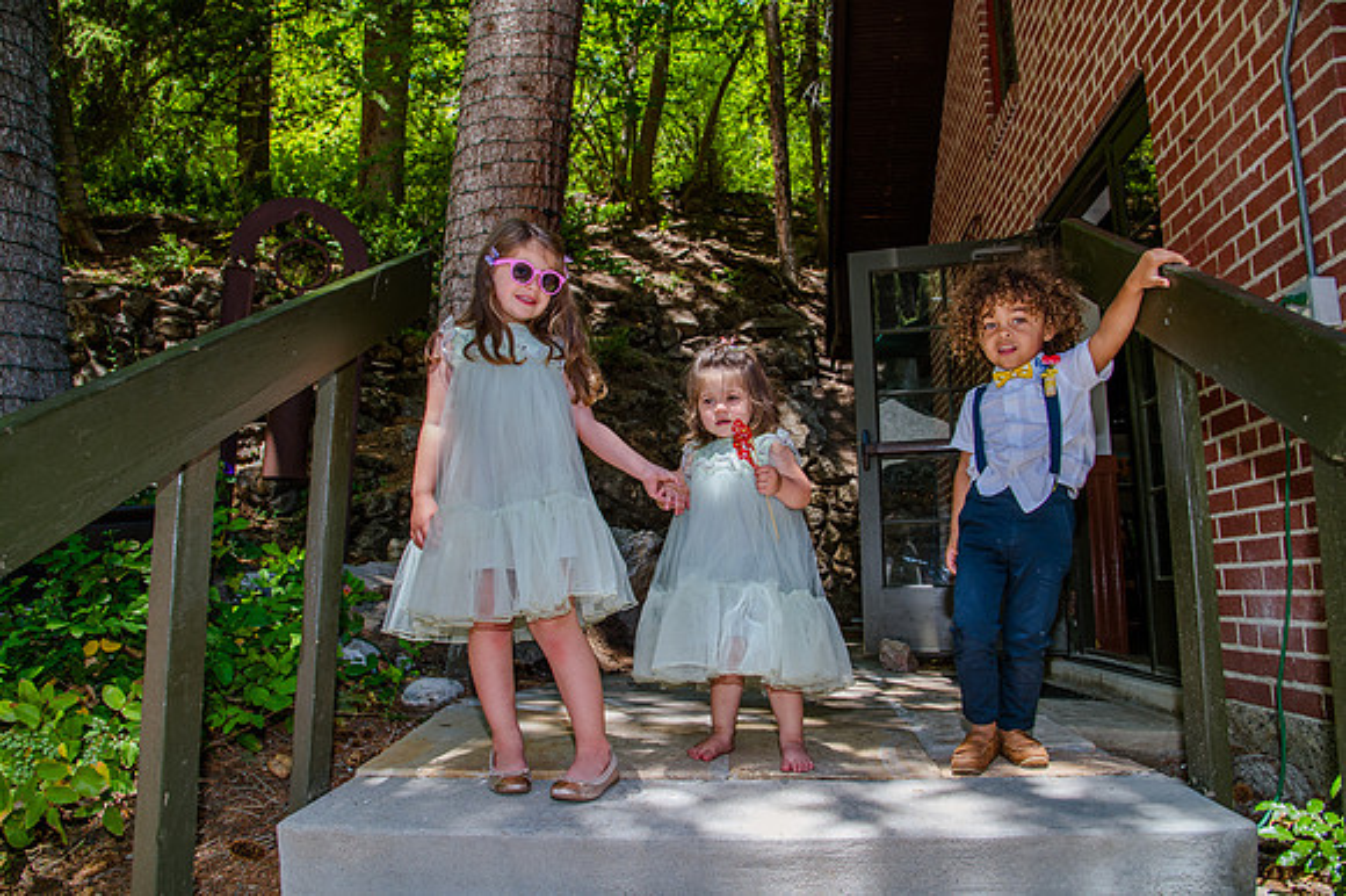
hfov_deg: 73.8
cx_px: 673
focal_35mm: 24
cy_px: 448
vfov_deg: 53.1
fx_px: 897
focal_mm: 24
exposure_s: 1/160
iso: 320
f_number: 7.1
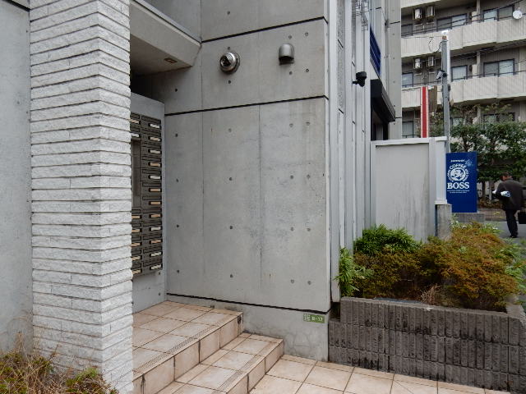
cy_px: 197
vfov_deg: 54.9
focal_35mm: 25
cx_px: 263
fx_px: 380
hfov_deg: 69.4
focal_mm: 4.5
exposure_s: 1/100
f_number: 3.7
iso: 125
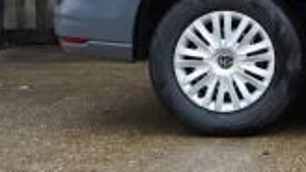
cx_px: 573
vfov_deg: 7.7
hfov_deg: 12.6
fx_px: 1248
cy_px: -105
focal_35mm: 154
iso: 640
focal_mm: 37.7
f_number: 4
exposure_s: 1/160
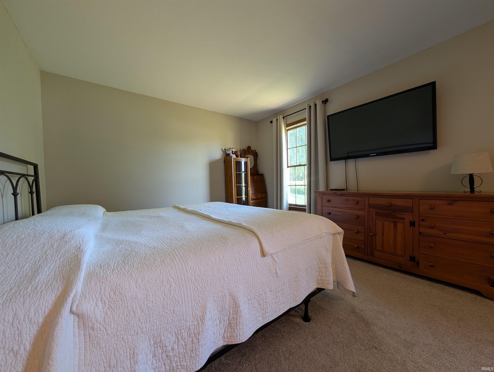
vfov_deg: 94.6
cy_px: 186
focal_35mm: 12
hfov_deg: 110.5
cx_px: 247
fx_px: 171
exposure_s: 1/30
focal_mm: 2.02
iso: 83
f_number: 1.7
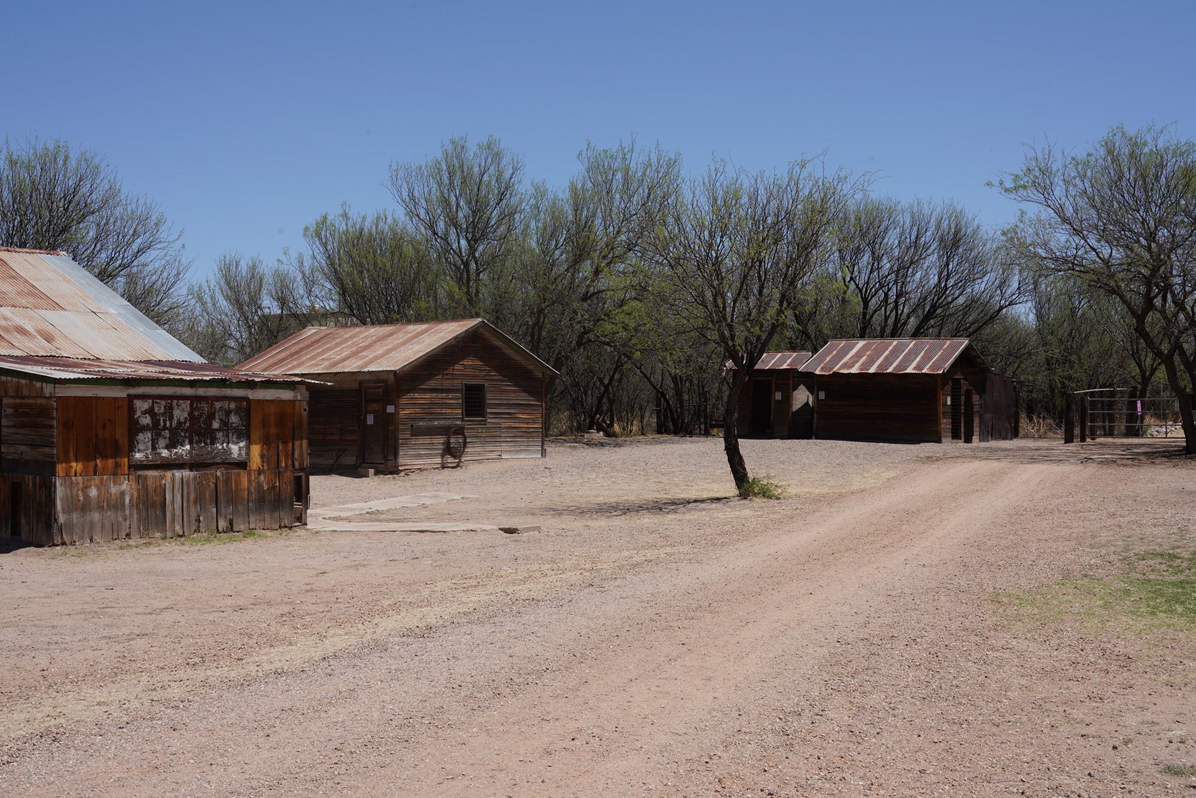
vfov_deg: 30.5
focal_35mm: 44
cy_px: 399
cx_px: 598
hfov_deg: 44.5
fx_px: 1462
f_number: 18
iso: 100
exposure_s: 1/100
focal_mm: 44
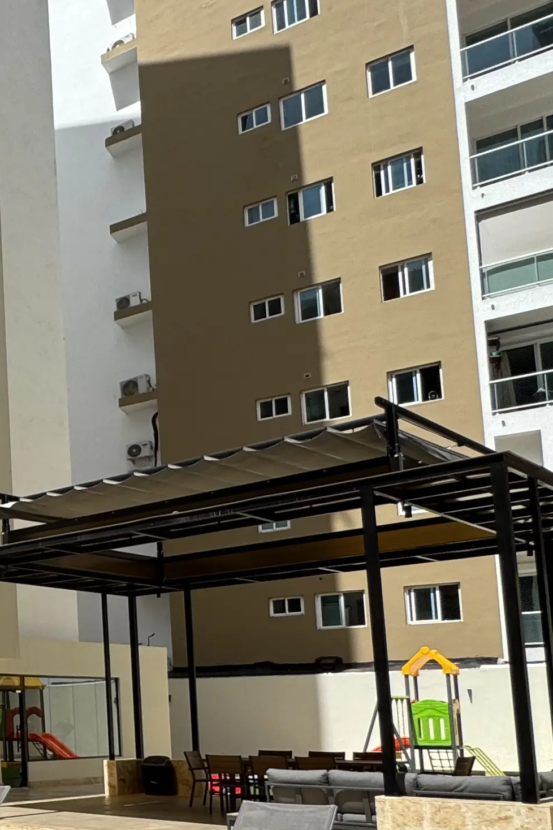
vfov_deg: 46.3
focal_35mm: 40
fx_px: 922
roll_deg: +0.9
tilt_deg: +3.4
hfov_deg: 23.3
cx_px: -365
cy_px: 647
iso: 50
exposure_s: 1/1323
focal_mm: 2.22
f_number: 2.2
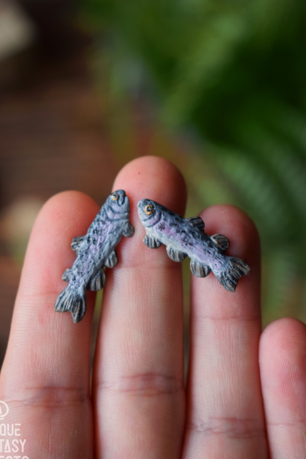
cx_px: 137
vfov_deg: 29.6
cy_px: 219
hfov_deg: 20.0
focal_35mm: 68
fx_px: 866
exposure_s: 1/60
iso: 1000
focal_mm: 40
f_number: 5
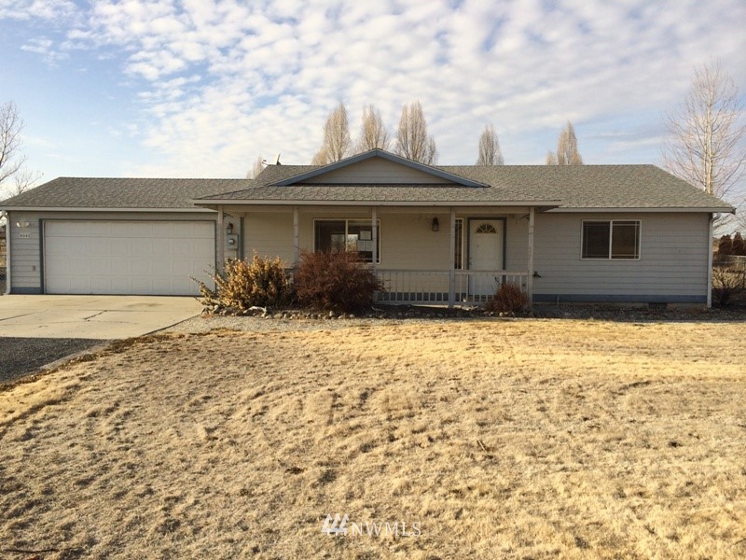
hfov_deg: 60.0
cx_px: 373
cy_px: 280
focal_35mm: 30
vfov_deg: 46.8
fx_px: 647
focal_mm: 4.12
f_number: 2.2
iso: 40
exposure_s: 1/2160
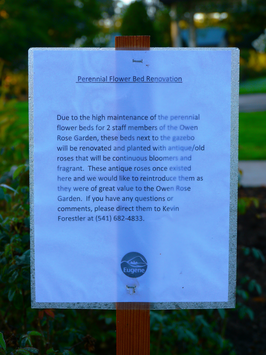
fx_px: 840
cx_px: 133
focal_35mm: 82
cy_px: 178
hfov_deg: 18.0
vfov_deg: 23.8
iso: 160
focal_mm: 41
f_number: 5.6
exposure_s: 1/125
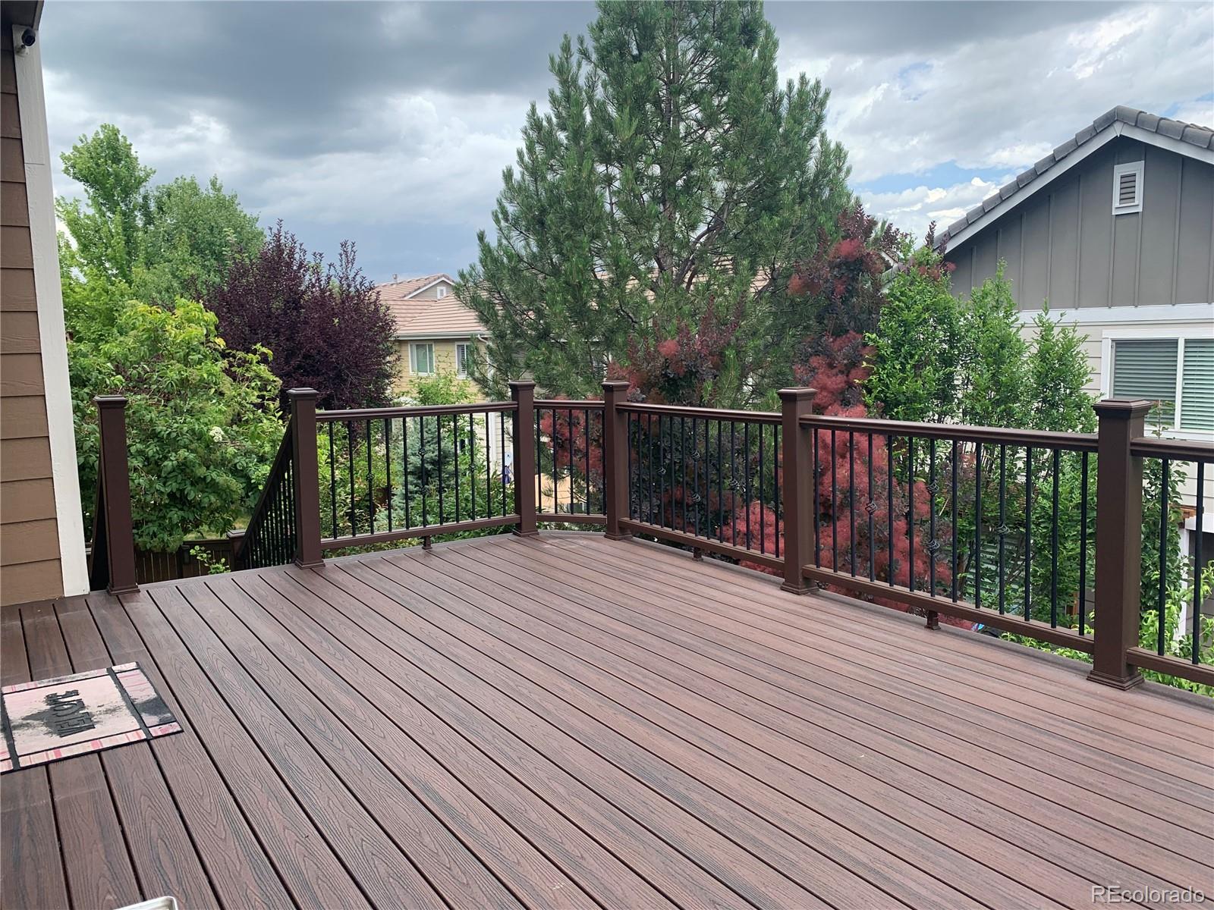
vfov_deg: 53.1
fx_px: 912
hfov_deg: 67.3
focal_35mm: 26
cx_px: 607
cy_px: 455
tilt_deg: -6.6
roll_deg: +1.3
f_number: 1.8
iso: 25
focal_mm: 4.25
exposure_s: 1/722
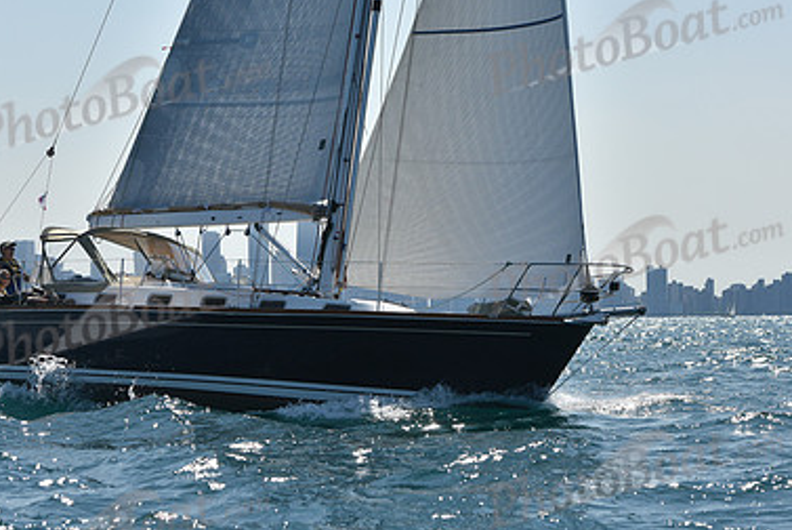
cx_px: 380
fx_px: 2708
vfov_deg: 11.2
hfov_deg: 16.6
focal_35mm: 123
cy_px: 180
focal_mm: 80
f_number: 8
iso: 250
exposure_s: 1/1600
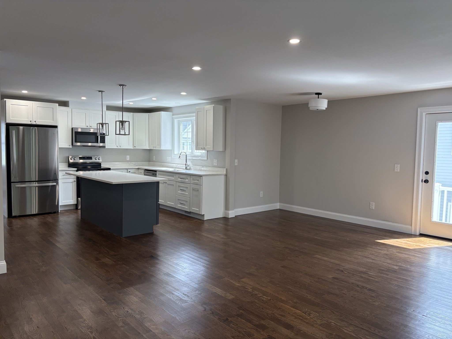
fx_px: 339
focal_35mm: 26
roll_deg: +0.0
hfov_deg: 67.3
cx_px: 226
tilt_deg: -3.4
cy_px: 170
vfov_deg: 53.1
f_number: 1.6
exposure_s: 1/233
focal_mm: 5.96
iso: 125
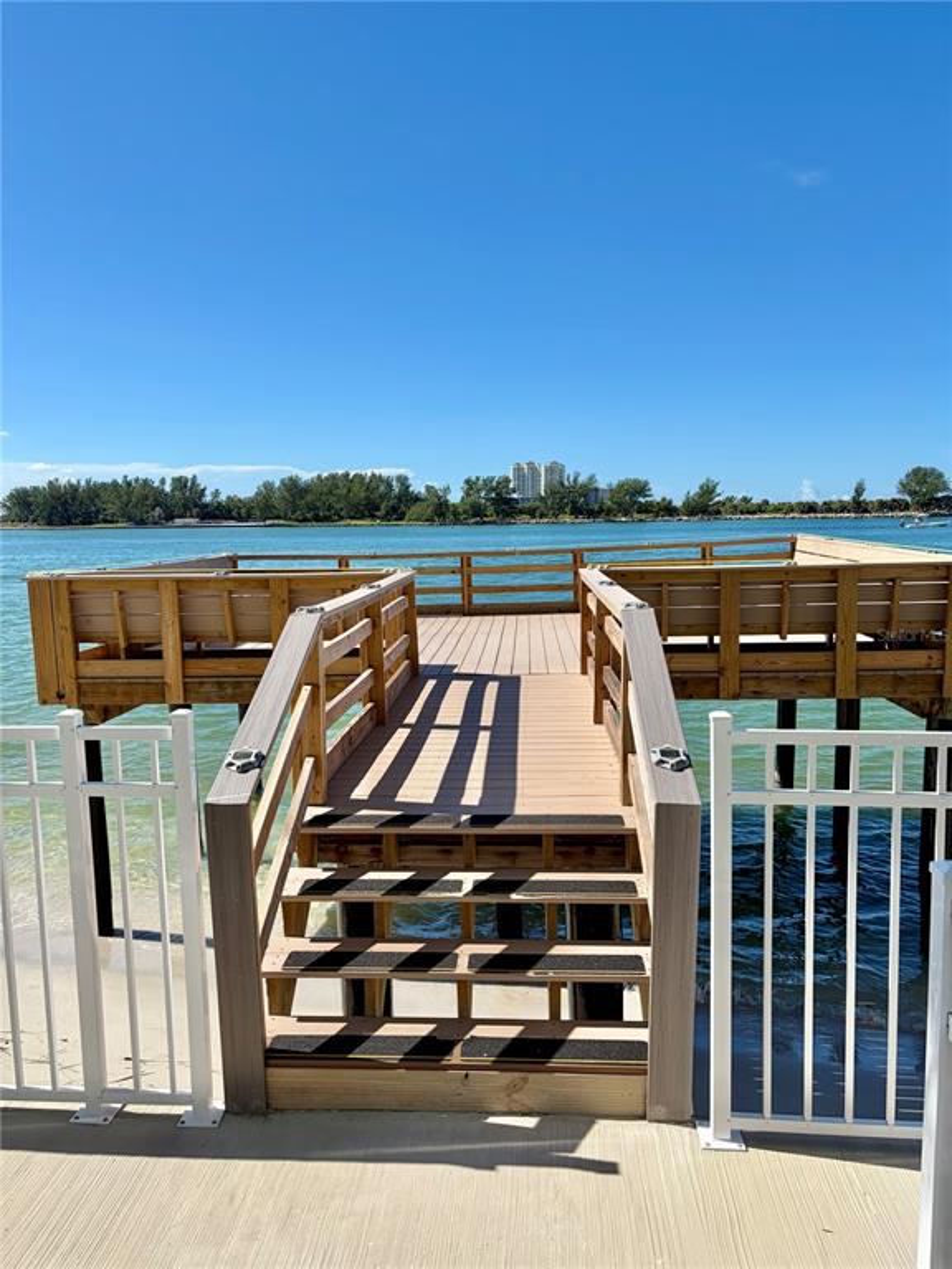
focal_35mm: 26
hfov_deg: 53.1
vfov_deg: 67.3
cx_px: 476
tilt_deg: -6.5
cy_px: 634
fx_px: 953
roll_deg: -0.2
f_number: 1.6
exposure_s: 1/4065
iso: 50
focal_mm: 5.96
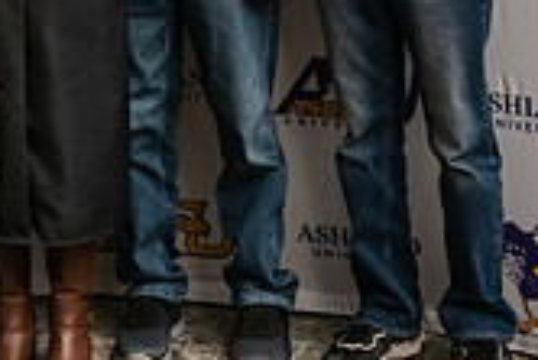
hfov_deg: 12.9
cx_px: -139
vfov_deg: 8.7
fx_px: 2303
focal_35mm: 154
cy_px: -203
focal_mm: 44
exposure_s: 1/160
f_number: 3.5
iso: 2000
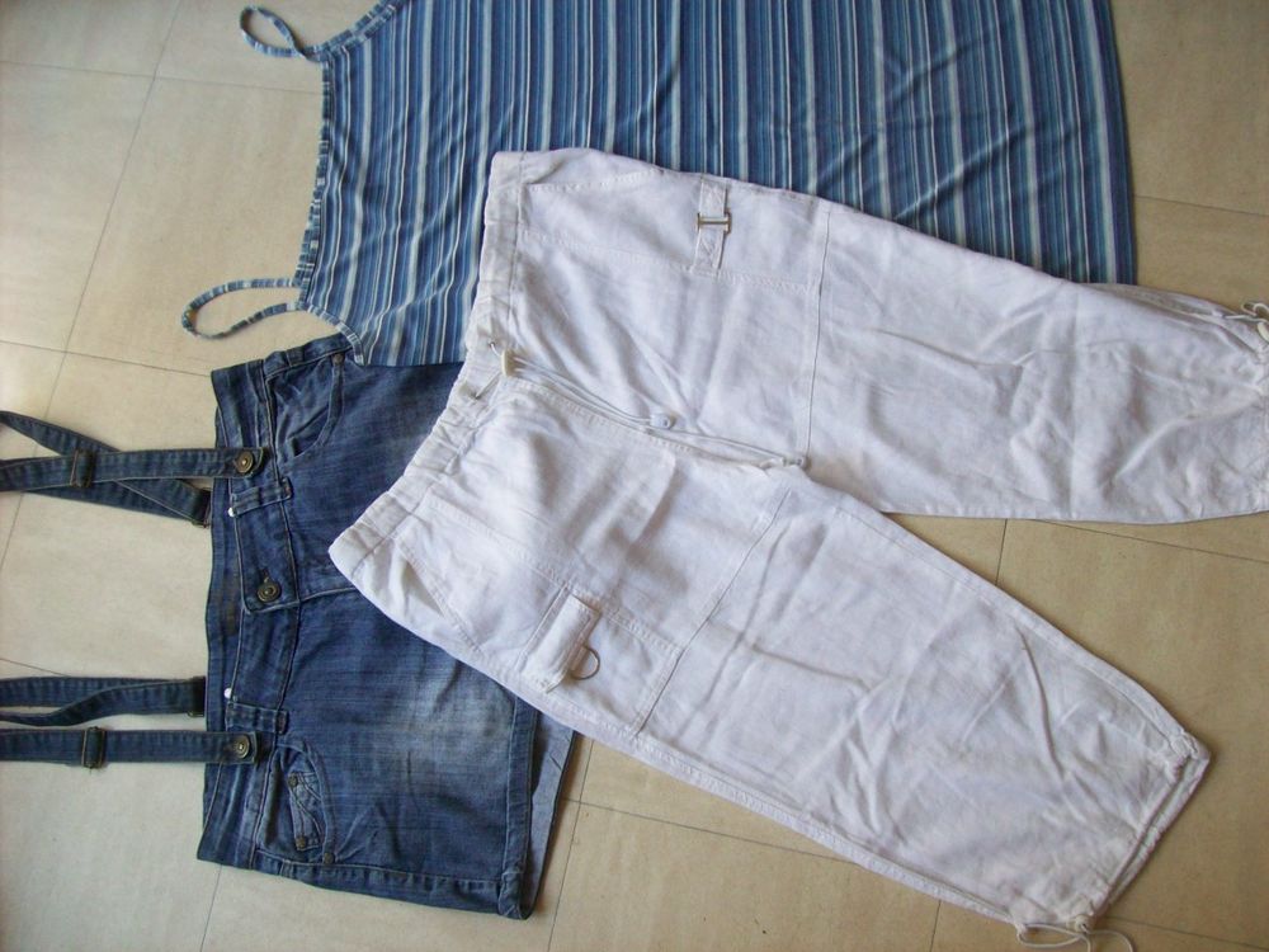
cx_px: 634
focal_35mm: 36
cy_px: 476
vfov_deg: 39.7
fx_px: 1320
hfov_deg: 51.4
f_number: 2.7
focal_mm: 6
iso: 160
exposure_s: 1/55.8
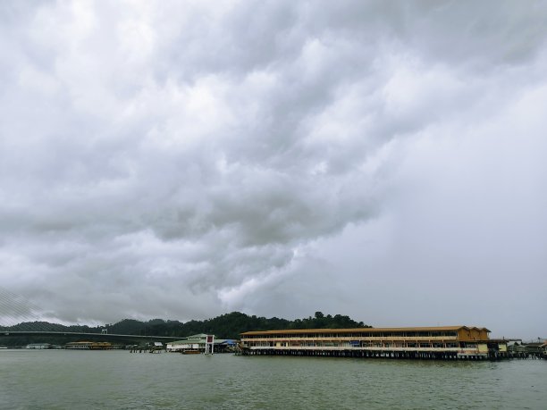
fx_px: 411
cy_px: 205
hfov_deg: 67.3
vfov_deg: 53.1
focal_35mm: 26
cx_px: 274
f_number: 1.79
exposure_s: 1/269
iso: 100
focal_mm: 4.74
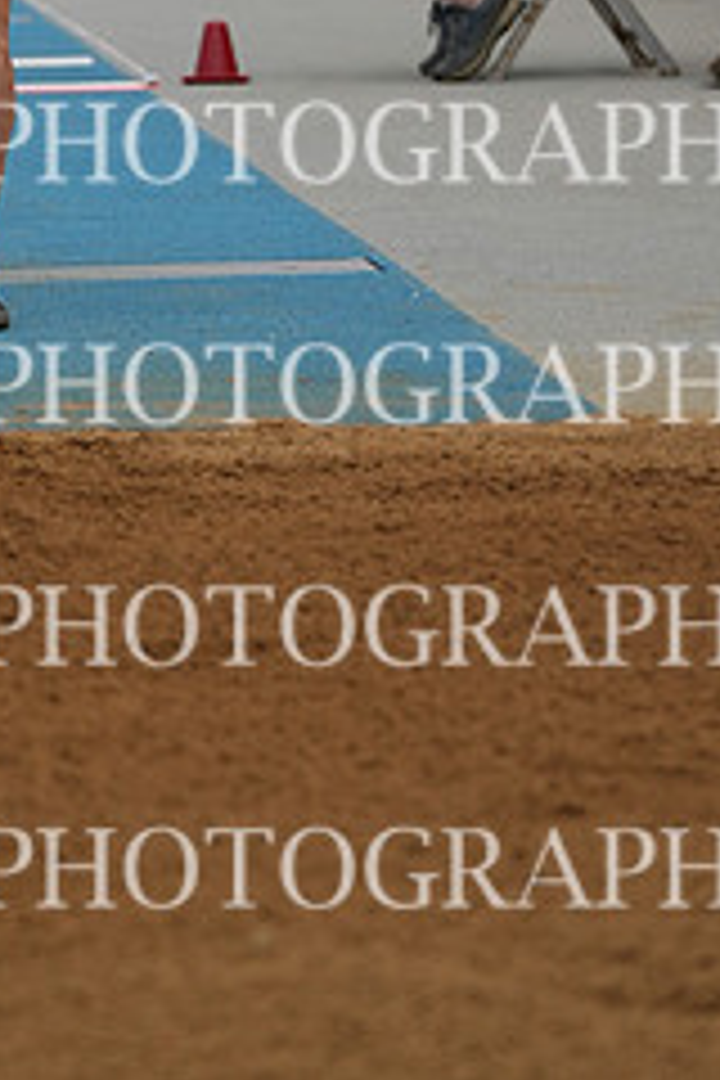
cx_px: -56
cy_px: -220
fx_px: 9119
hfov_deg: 4.5
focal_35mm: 304
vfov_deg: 6.7
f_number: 4
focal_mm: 126
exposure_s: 1/8000
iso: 400
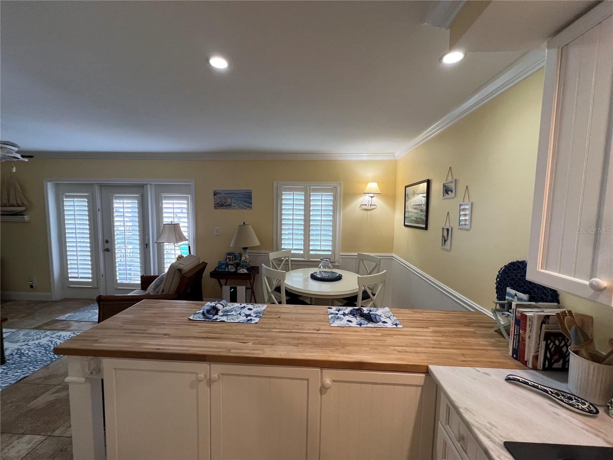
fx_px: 230
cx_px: 306
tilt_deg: -5.7
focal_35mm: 13
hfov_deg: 106.2
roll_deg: -0.4
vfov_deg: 89.9
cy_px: 230
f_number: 1.8
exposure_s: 1/120
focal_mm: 1.57
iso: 160
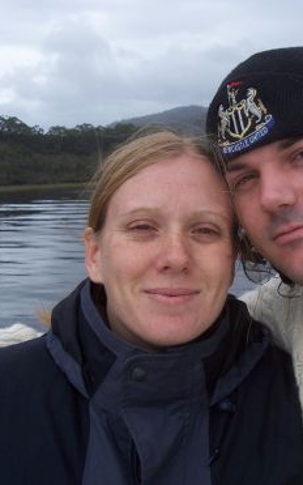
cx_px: 234
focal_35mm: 50
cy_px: 241
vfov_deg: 40.3
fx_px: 660
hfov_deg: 25.5
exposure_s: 1/250
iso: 80
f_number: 4
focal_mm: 6
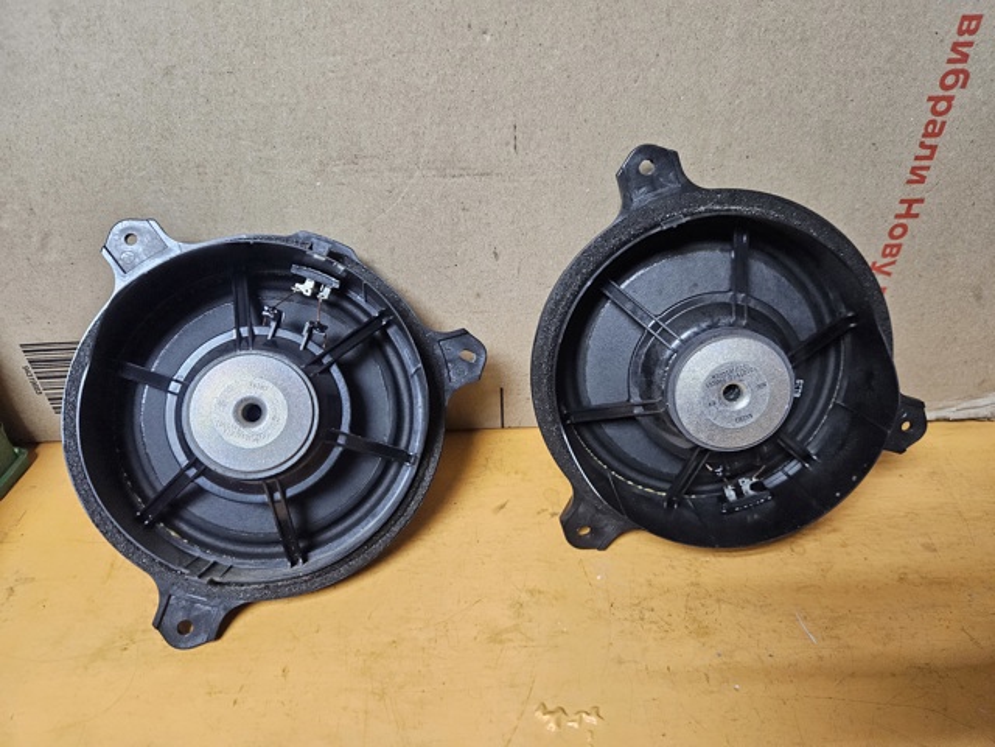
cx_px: 498
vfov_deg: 58.9
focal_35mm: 23
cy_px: 374
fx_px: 661
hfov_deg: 73.9
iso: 640
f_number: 1.8
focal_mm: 5.4
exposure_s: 1/142
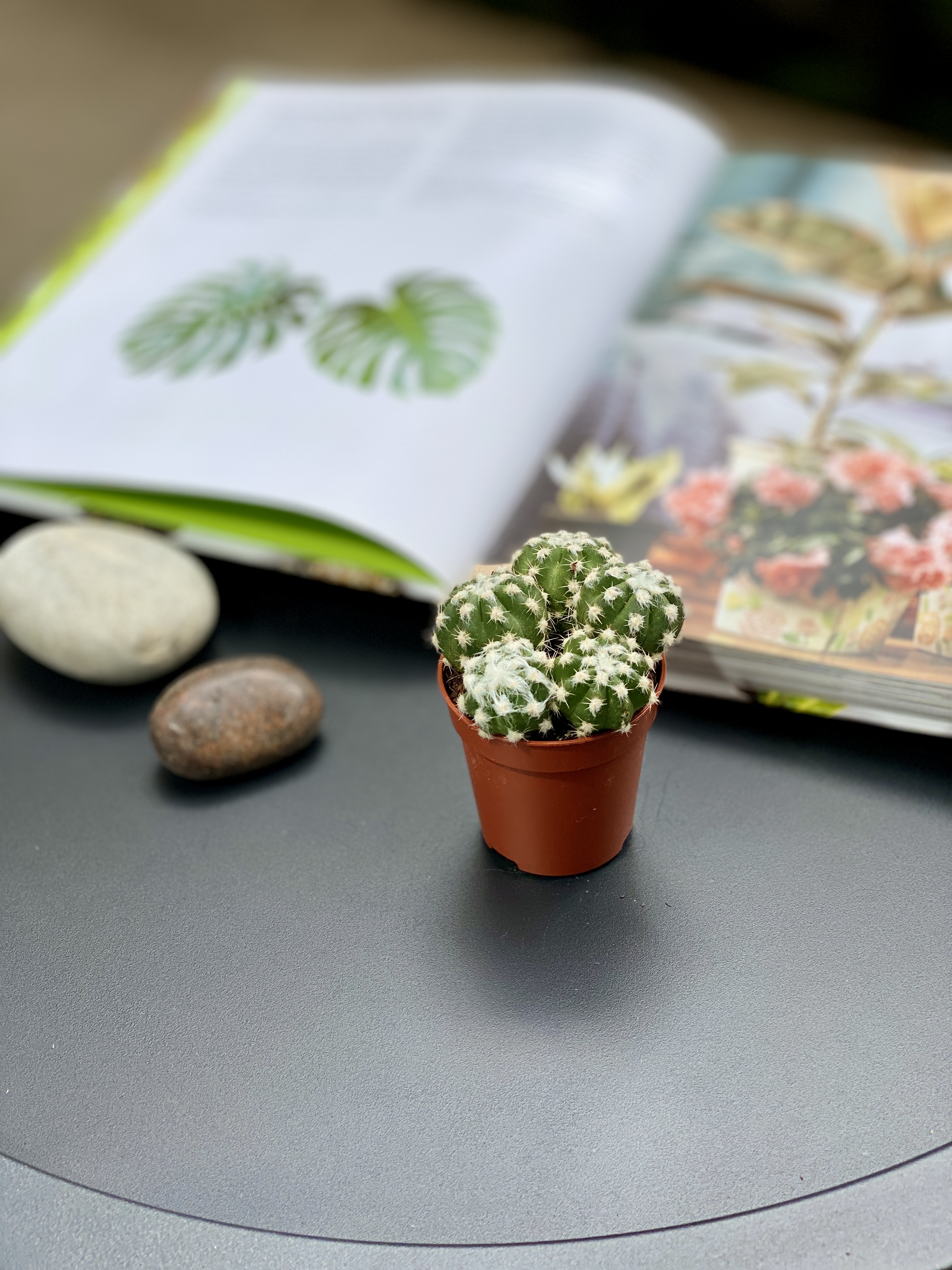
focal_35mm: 52
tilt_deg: -37.9
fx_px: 1907
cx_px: 476
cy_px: 635
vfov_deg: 36.8
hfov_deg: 28.0
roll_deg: +0.9
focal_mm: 6
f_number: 2
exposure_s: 1/695
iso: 20
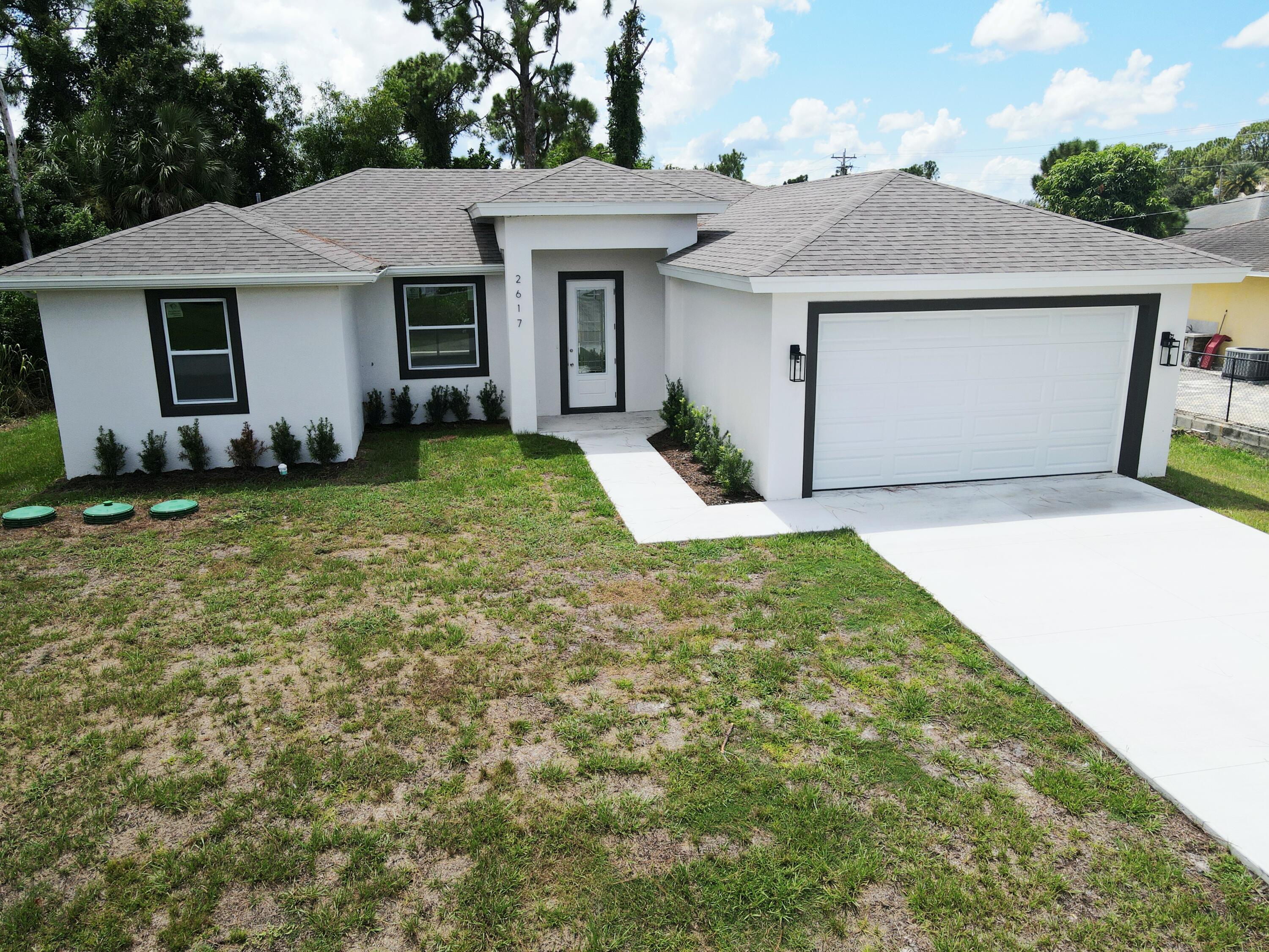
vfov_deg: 56.8
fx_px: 880
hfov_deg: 71.6
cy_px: 476
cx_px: 634
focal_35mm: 24
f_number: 2.8
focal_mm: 4.5
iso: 100
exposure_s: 1/833
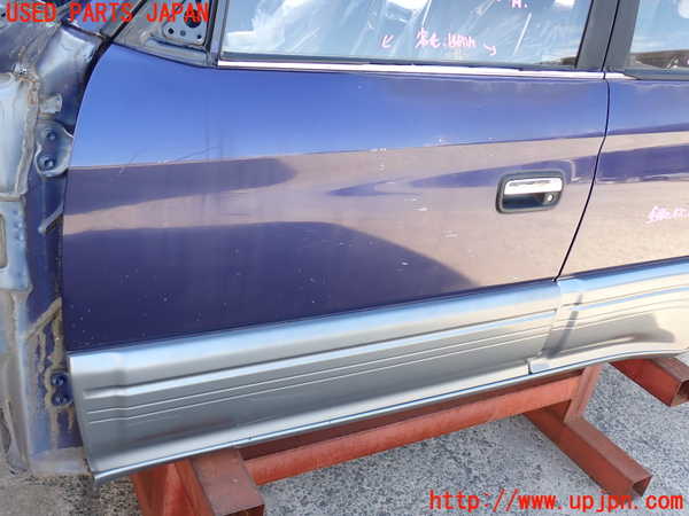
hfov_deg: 56.8
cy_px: 258
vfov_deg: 44.2
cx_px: 344
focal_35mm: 32
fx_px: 637
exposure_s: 1/60
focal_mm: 5.79
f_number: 3.2
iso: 100
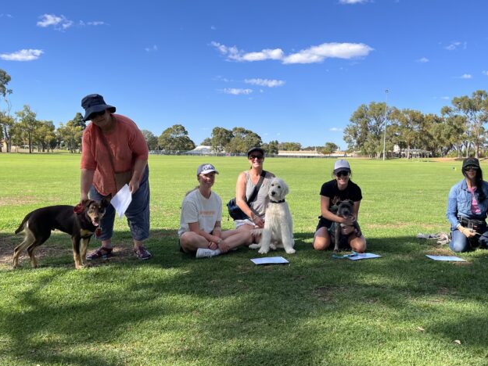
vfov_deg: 44.2
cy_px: 175
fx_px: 451
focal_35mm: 32
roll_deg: -1.3
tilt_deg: -2.3
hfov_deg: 56.5
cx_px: 286
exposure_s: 1/2688
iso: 50
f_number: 1.6
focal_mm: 5.1
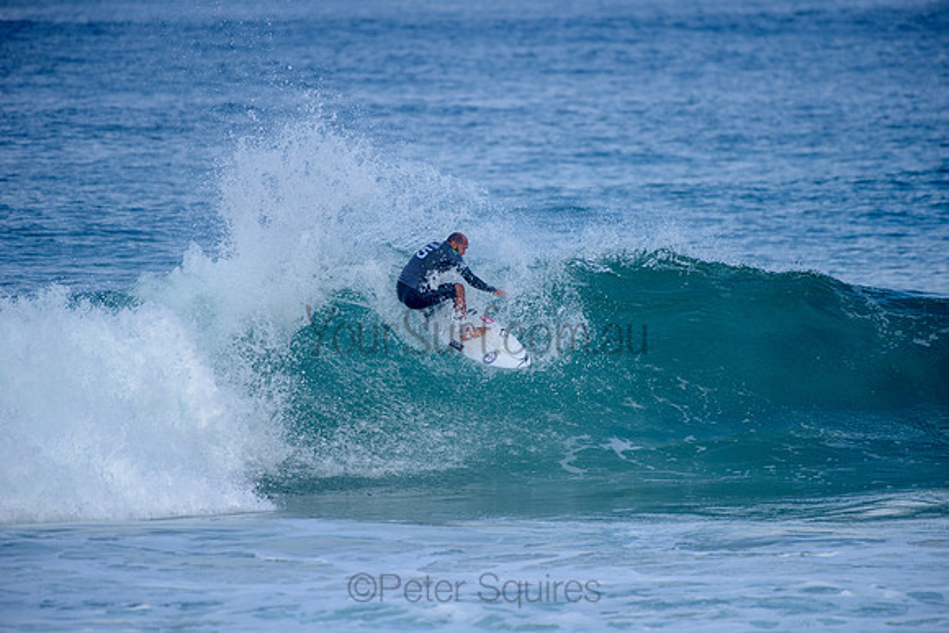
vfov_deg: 2.8
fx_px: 13186
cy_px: 316
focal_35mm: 500
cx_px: 474
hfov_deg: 4.1
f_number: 5.6
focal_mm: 500
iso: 220
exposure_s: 1/2000
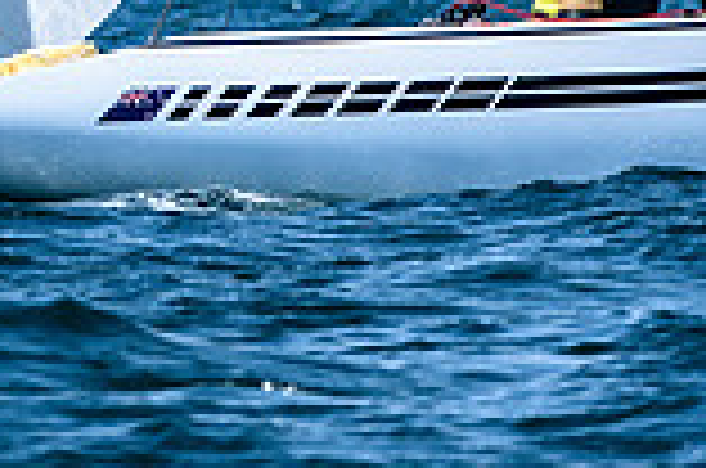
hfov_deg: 1.2
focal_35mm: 1723
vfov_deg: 0.8
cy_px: -182
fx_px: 33721
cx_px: -342
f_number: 5.6
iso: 400
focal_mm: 310
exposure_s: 1/2500
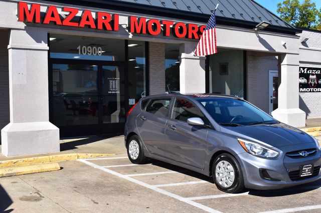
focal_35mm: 42
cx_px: 160
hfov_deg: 46.4
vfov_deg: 31.9
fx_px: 374
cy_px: 106
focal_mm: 28
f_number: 11
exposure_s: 1/500
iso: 360
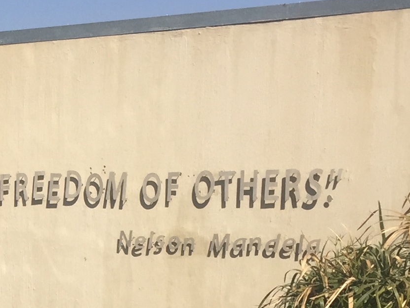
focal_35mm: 114
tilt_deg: -4.7
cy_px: 346
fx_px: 1351
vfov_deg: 12.7
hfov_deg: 15.8
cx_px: -214
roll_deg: -1.6
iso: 32
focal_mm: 4.15
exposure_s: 1/2326
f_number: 2.2
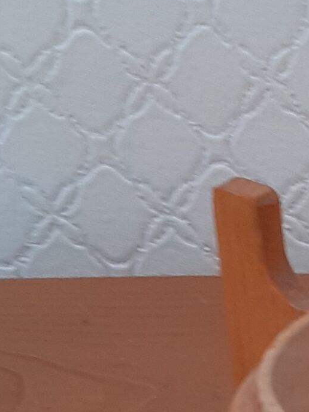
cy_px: 537
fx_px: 1928
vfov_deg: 11.9
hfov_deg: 8.6
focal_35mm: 162
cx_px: 662
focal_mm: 3.6
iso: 80
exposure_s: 1/100
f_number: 1.9
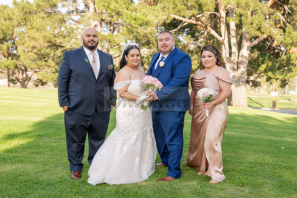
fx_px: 336
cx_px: 145
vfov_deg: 32.8
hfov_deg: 47.7
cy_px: 106
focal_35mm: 41
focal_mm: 38
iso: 80
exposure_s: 1/160
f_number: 4
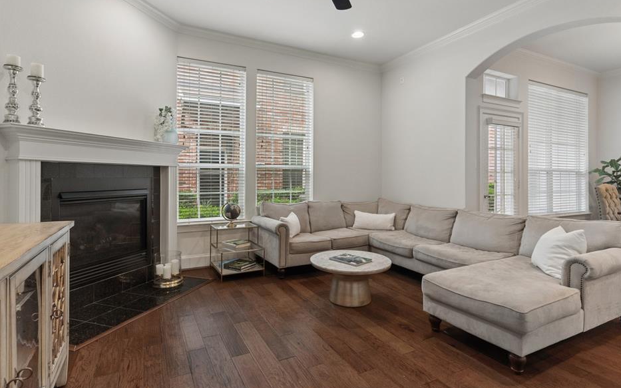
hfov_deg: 88.0
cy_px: 176
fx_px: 322
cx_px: 319
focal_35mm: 19
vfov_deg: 62.1
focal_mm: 17
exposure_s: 1/15
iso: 400
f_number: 10
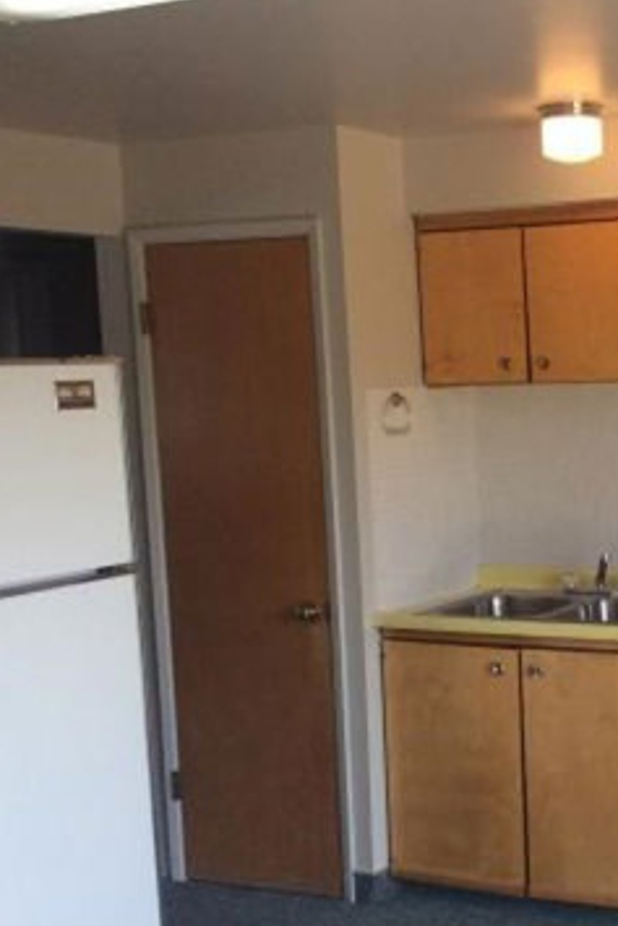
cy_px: 563
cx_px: 657
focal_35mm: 60
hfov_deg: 21.6
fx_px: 1543
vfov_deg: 33.3
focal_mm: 3.3
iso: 50
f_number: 2.4
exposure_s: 1/120
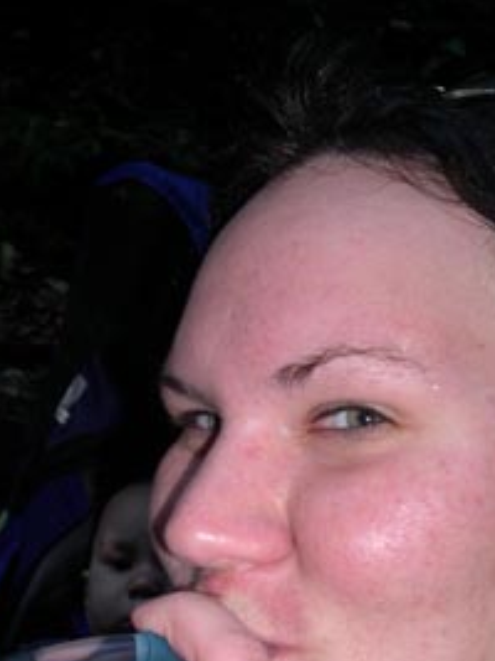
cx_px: 302
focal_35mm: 57
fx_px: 1088
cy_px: 483
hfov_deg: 25.6
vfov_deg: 33.2
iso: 100
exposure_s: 1/30
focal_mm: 8
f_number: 7.6
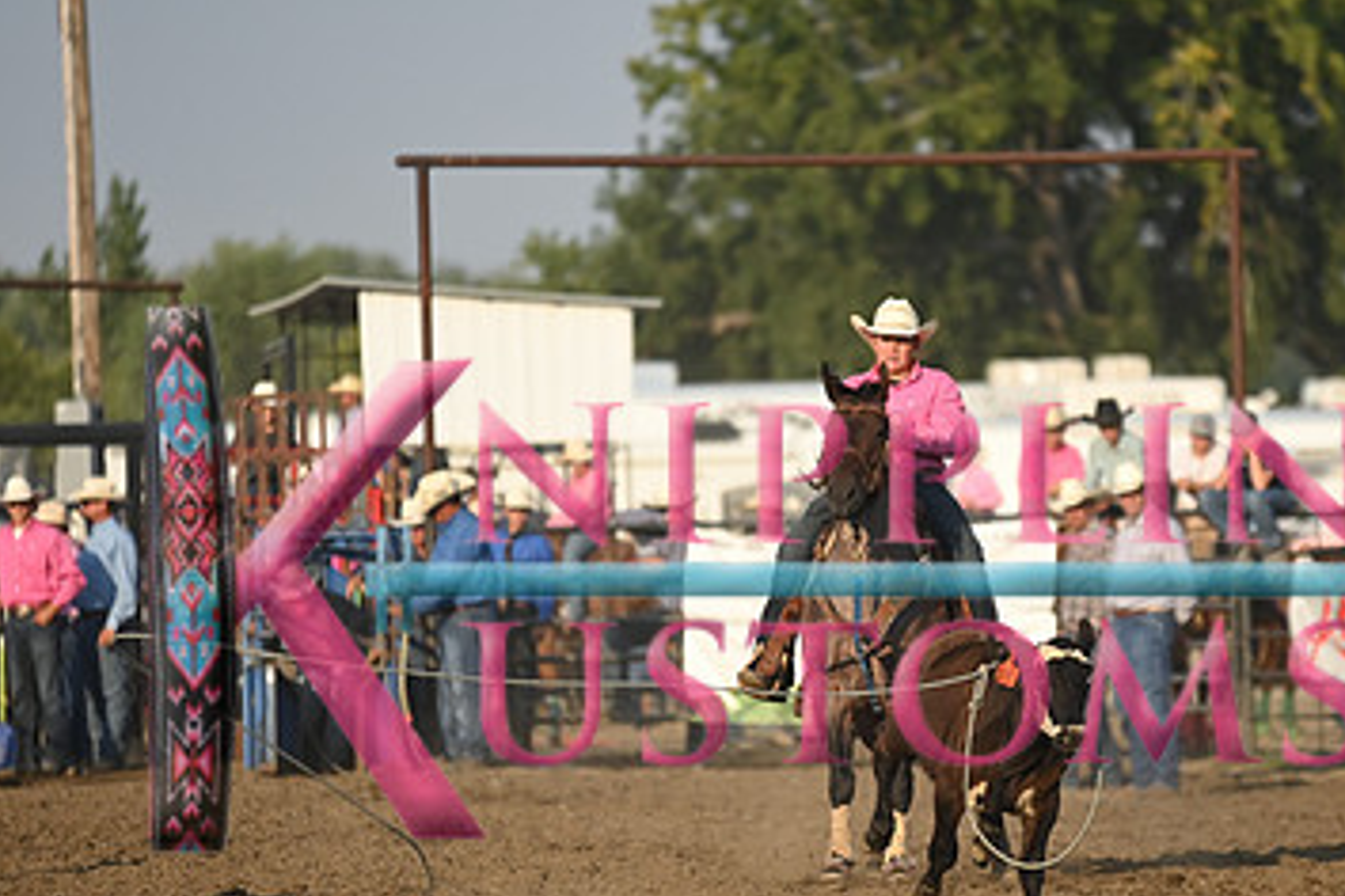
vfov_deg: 4.2
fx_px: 12253
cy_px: 575
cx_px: 851
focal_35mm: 328
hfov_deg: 6.3
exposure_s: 1/8000
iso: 640
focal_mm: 200
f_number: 2.8
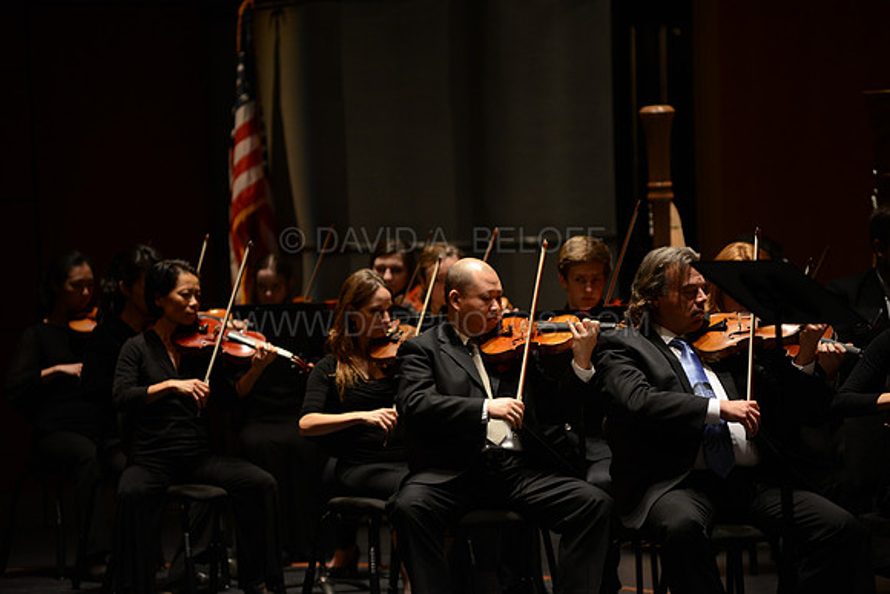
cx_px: 445
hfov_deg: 10.3
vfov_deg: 6.9
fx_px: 4945
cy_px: 297
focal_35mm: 200
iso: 1600
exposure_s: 1/250
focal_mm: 200
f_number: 2.8
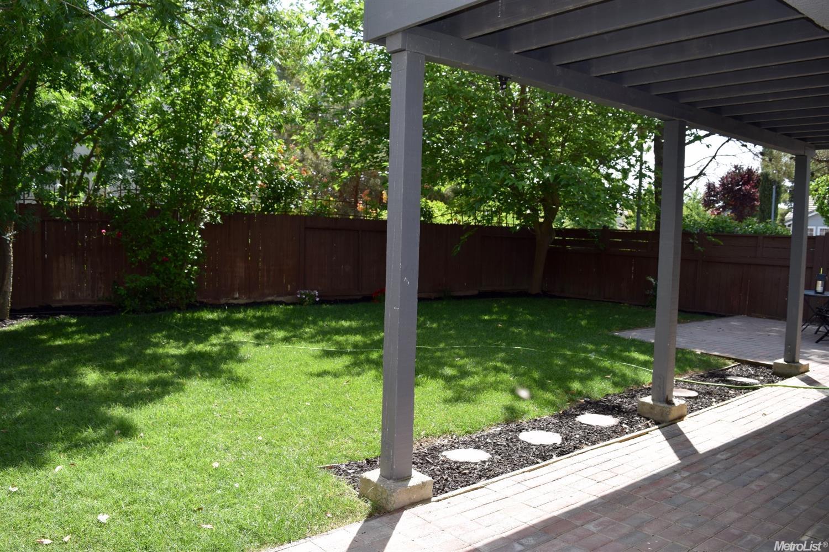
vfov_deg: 47.9
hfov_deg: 67.4
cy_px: 276
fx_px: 622
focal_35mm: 27
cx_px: 414
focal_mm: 18
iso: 100
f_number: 6.3
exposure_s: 1/160
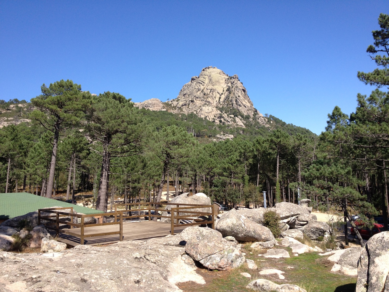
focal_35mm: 35
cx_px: 194
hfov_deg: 52.6
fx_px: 393
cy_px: 146
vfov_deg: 40.7
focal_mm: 4.28
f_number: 2.4
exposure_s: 1/1227
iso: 64
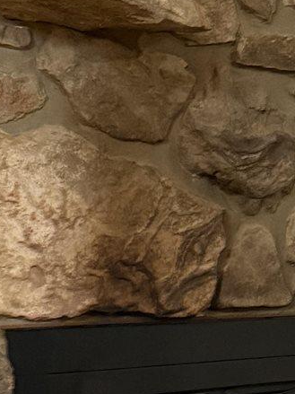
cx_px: 281
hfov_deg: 11.7
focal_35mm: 126
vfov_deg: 15.5
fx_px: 1432
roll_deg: -1.1
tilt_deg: -3.8
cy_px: 354
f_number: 1.78
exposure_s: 1/30
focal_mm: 6.76
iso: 800
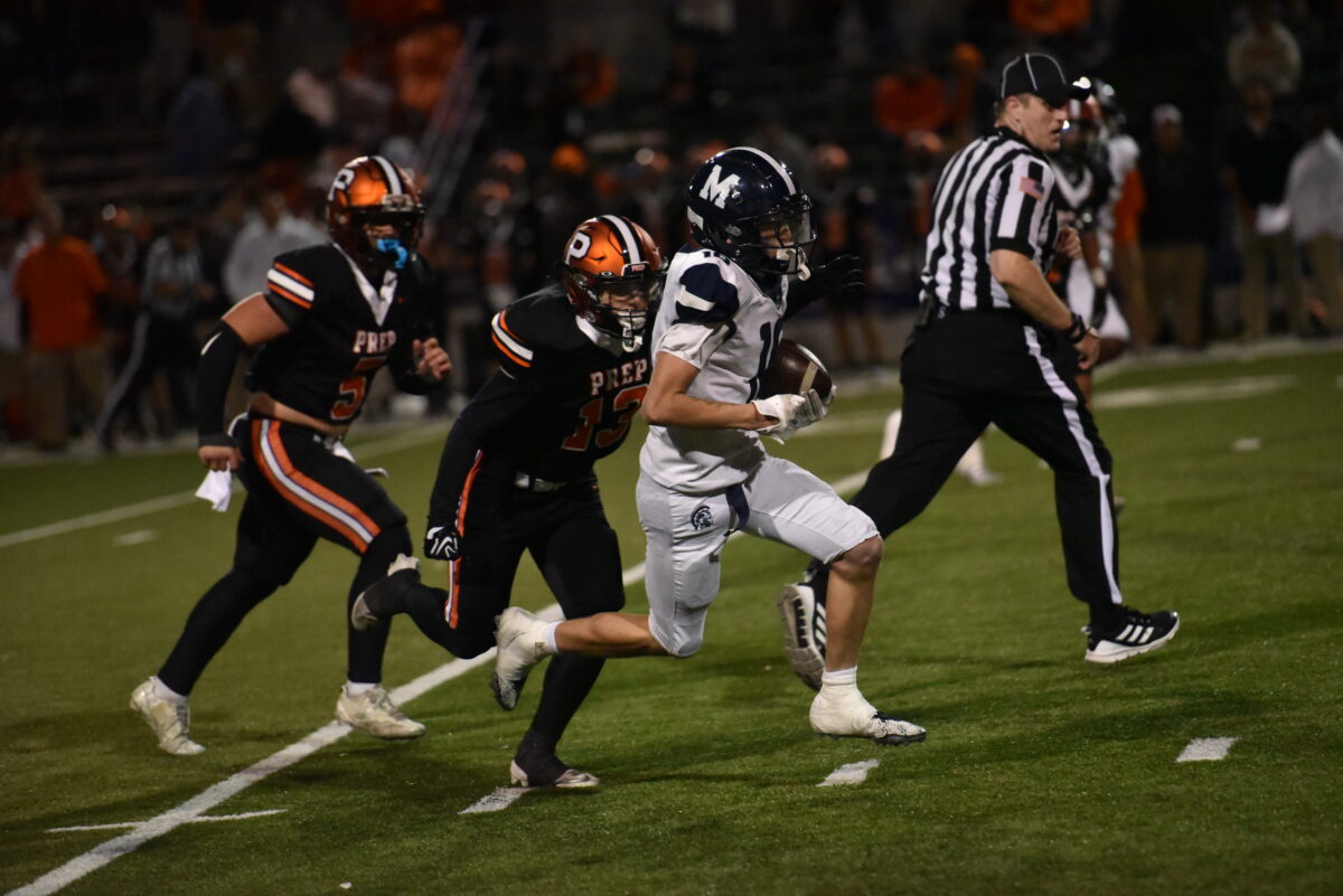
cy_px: 448
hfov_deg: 10.3
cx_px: 672
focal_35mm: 200
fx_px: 7463
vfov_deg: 6.9
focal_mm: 200
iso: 12800
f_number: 2.8
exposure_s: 1/3200
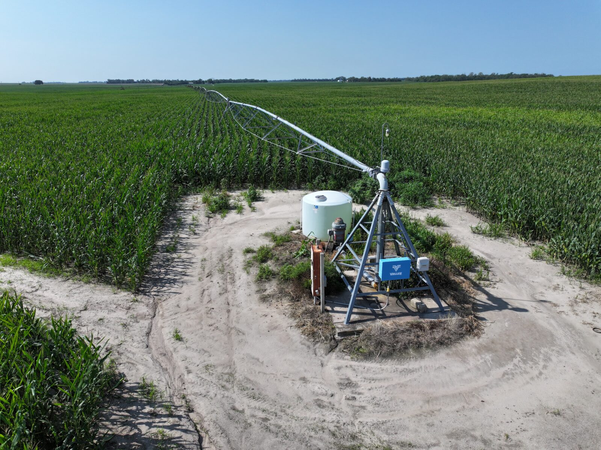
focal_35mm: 24
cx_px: 300
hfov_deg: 71.6
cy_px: 225
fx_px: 417
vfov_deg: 56.8
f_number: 2.8
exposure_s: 1/2000
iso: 100
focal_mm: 12.29
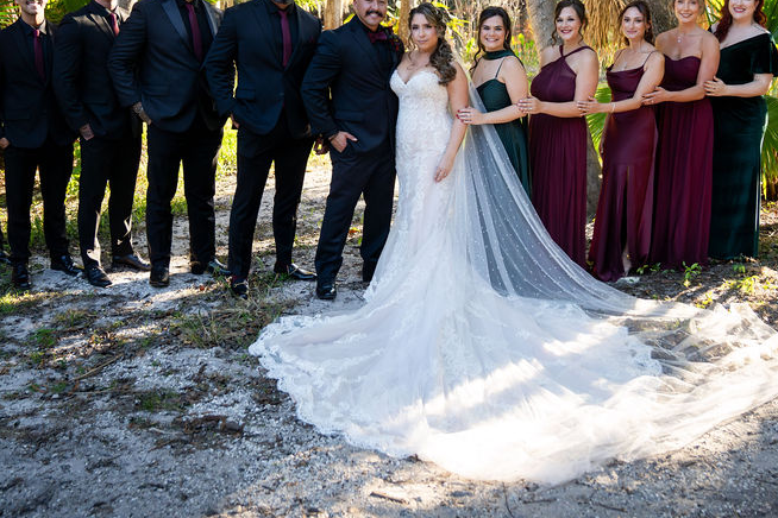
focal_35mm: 39
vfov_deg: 33.7
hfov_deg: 49.4
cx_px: 437
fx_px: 843
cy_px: 144
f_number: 2.8
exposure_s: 1/500
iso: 800
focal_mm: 24
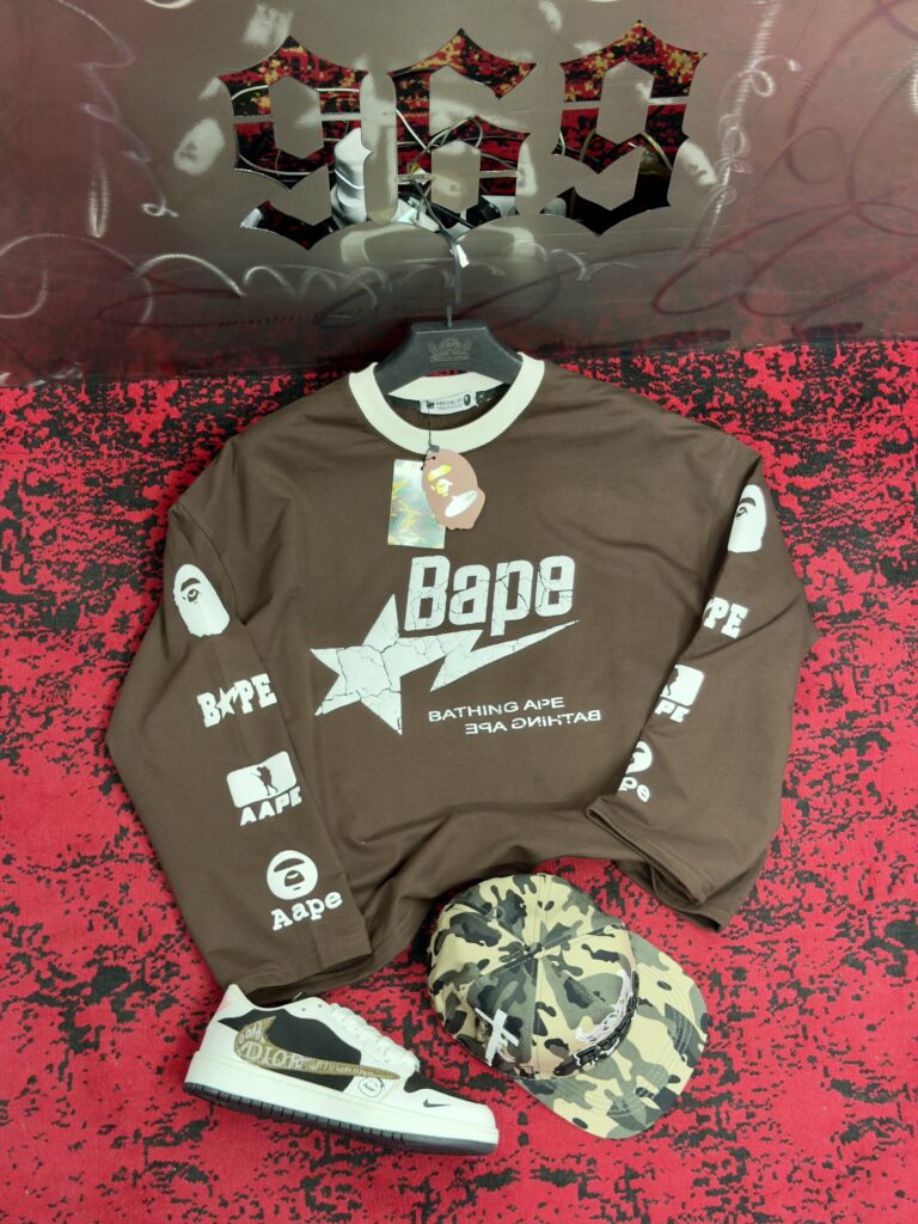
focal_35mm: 48
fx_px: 1697
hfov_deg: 30.3
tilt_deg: -66.4
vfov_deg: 39.7
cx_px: 459
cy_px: 612
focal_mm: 6.76
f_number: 1.78
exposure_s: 1/33
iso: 320
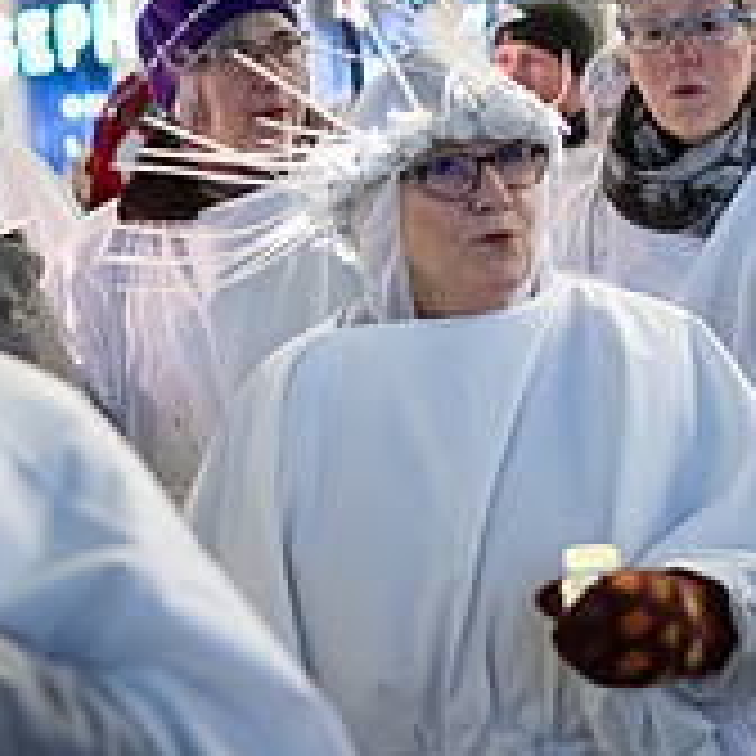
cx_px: 783
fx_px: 2545
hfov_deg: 16.5
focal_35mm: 103
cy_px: 11
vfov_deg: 16.6
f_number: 1.4
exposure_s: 1/200
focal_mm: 35
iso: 2000
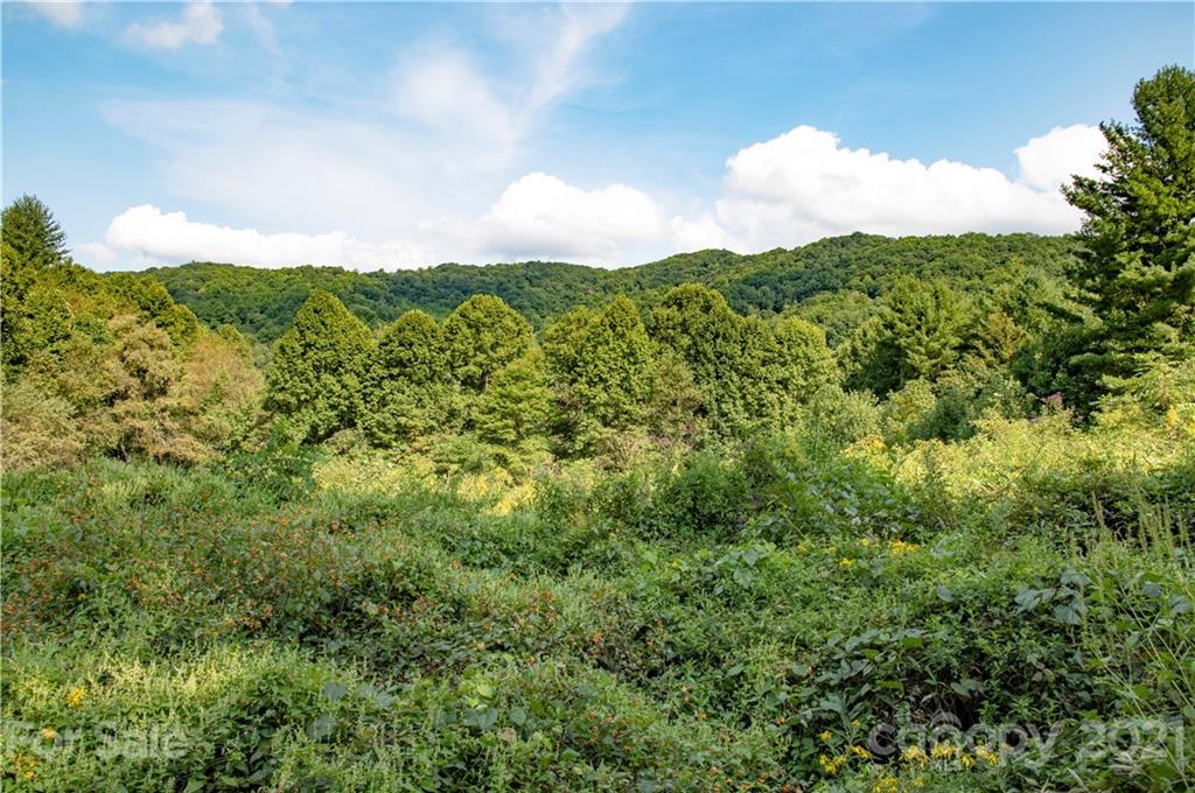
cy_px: 396
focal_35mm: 24
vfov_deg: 53.0
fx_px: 796
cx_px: 598
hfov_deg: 73.8
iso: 250
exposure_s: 1/250
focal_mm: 16
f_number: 10
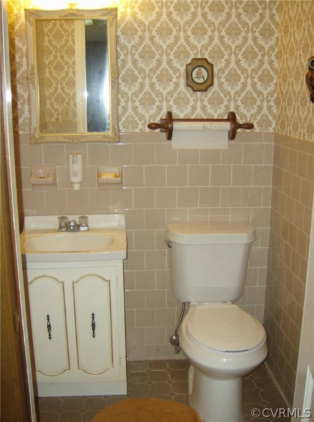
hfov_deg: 39.5
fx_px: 437
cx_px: 157
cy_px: 211
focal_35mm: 36
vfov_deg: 51.5
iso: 200
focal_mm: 6
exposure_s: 1/60
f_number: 2.8
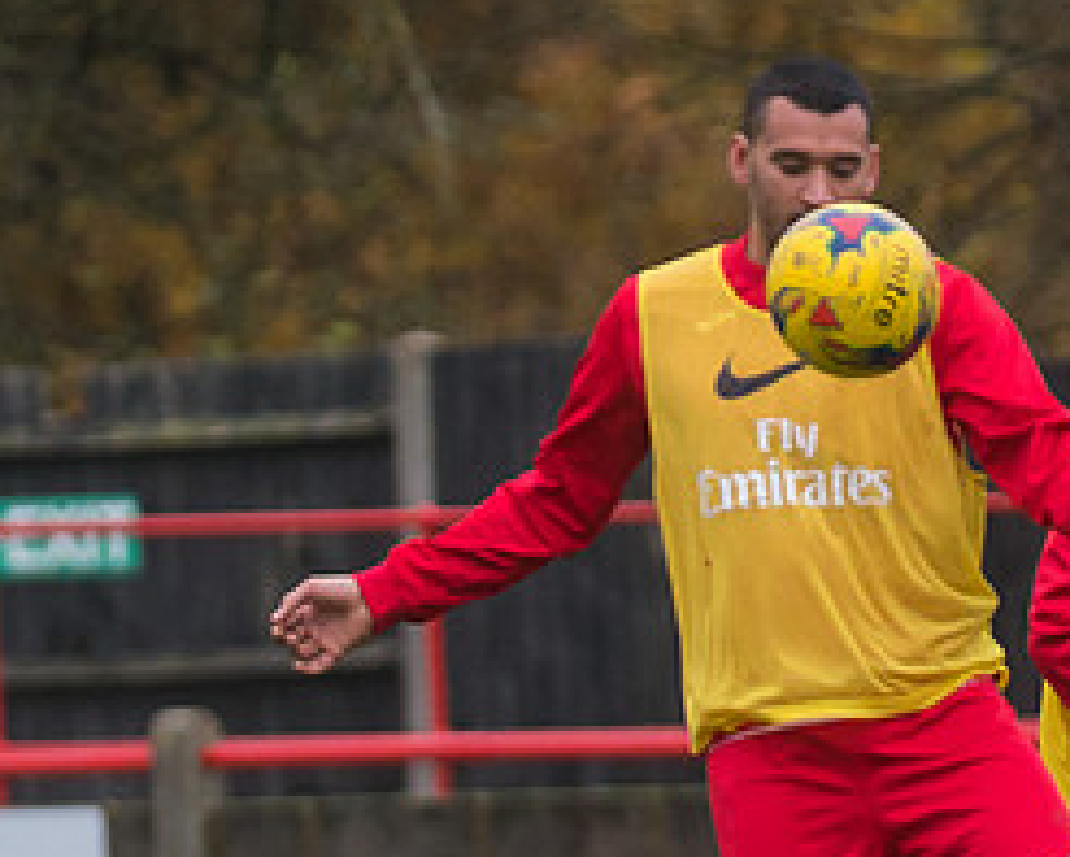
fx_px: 34753
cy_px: 558
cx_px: 597
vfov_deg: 1.4
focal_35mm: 1097
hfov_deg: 1.8
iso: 1000
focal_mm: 220
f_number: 2.8
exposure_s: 1/2000
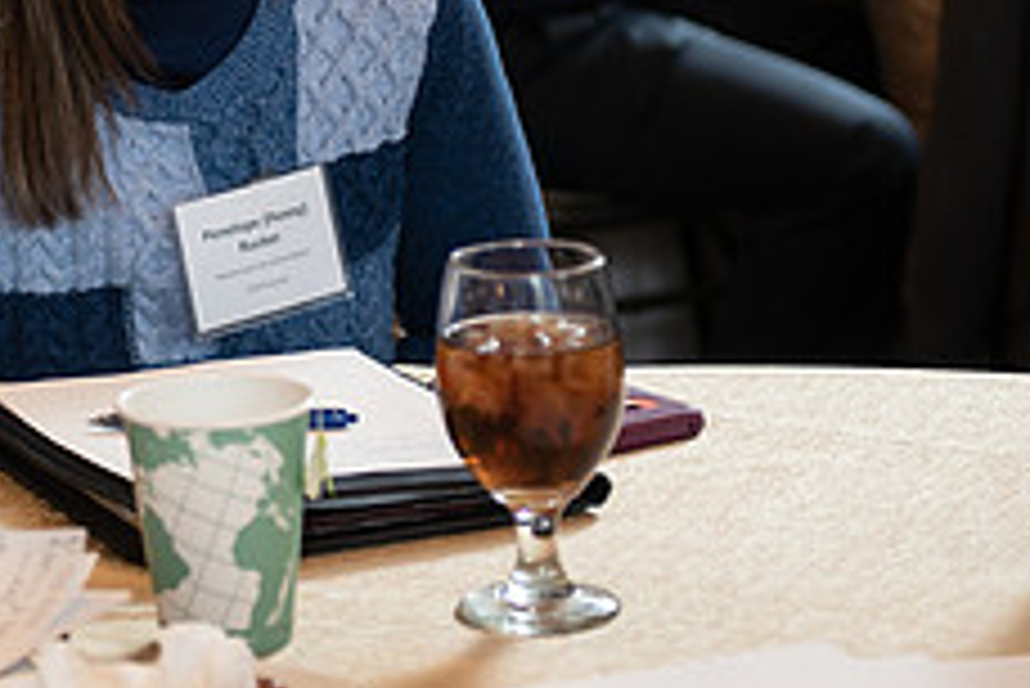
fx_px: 4065
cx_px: 99
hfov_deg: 14.3
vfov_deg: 9.6
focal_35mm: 142
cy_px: 38
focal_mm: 56
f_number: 3.2
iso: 1000
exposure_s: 1/200
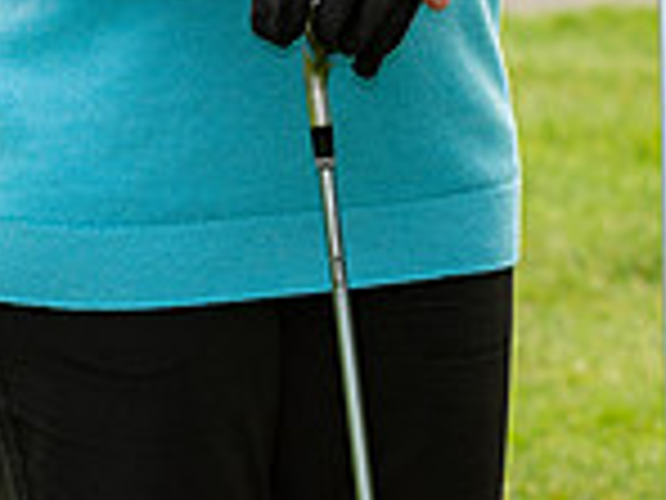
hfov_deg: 4.4
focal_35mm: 445
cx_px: 648
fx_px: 8562
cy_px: -466
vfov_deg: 3.3
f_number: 8
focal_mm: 105
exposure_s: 1/200
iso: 200
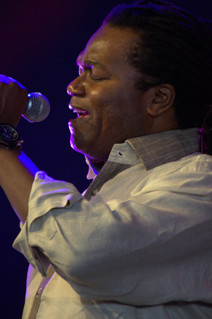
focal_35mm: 450
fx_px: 3986
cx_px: 106
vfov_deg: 4.6
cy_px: 160
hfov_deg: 3.0
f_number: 6.3
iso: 3200
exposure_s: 1/100
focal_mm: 300
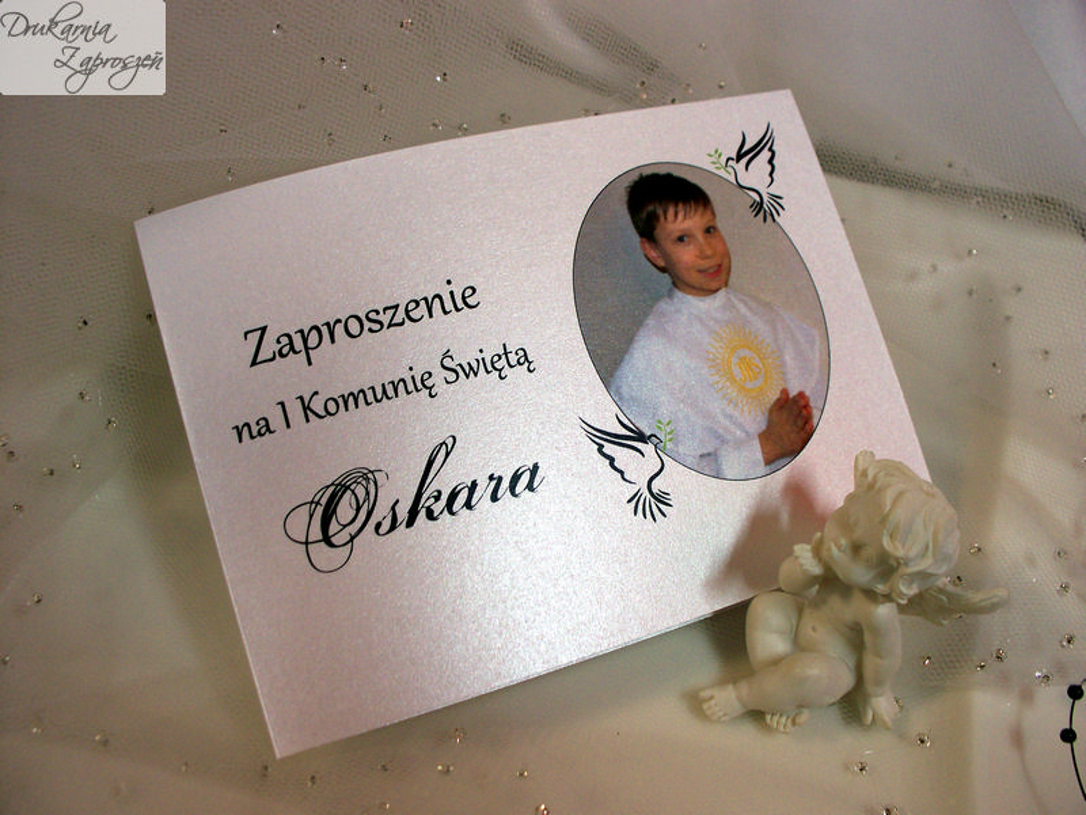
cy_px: 408
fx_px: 1129
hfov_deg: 51.4
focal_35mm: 36
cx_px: 543
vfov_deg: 39.7
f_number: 2.8
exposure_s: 1/60
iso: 125
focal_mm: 7.54
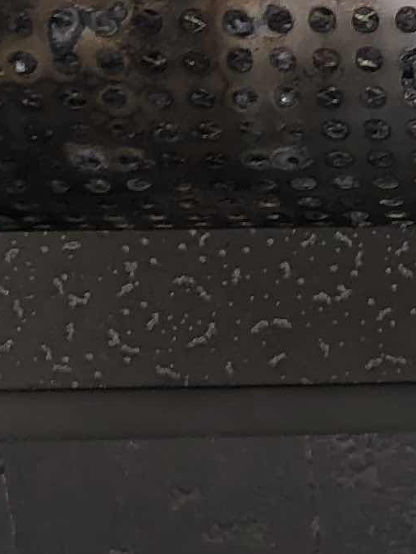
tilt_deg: +55.7
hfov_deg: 8.6
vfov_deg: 11.8
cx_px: 713
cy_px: 165
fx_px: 2676
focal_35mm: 167
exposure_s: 1/20
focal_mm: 4
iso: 40
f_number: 1.8
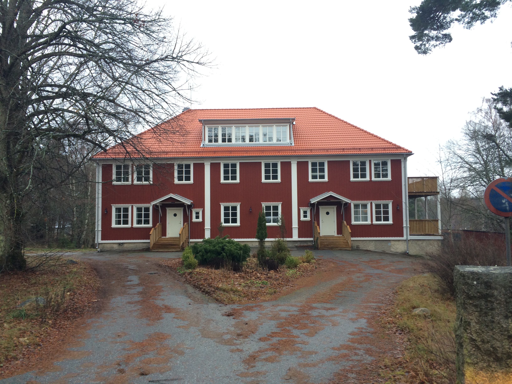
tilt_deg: +2.6
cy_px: 192
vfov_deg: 48.2
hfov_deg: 61.7
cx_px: 256
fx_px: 429
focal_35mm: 29
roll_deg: +1.4
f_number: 2.2
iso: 50
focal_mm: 4.15
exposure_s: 1/33
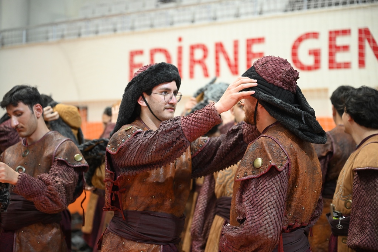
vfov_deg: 19.5
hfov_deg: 28.8
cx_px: 189
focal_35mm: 70
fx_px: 735
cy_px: 126
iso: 2200
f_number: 2.8
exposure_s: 1/250
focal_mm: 70
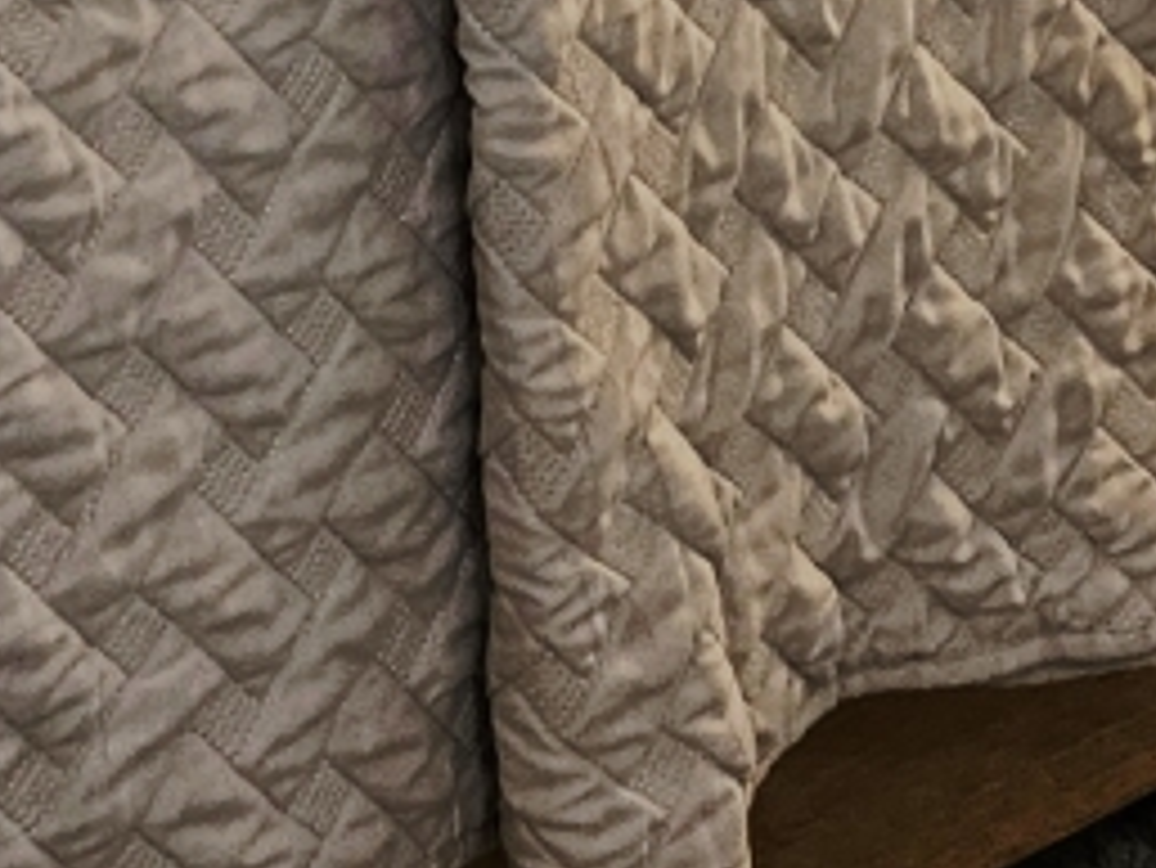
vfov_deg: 8.6
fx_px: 4778
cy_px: -1776
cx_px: -85
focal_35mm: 143
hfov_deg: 13.5
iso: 160
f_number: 1.8
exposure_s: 1/120
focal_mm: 5.4
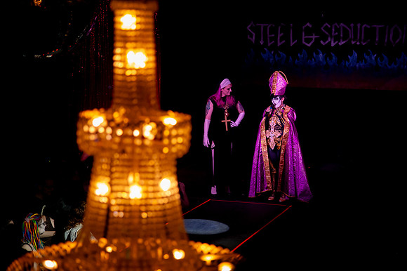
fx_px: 1107
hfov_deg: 20.8
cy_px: 136
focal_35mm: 98
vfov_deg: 13.9
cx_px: 204
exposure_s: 1/160
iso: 6400
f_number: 4
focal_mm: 98
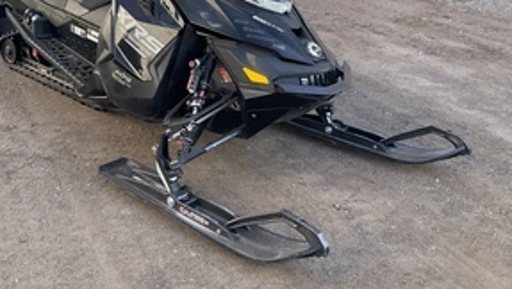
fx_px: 598
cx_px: 207
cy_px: 66
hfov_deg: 46.1
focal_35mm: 44
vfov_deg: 26.8
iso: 25
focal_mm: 3
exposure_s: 1/287
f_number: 1.8
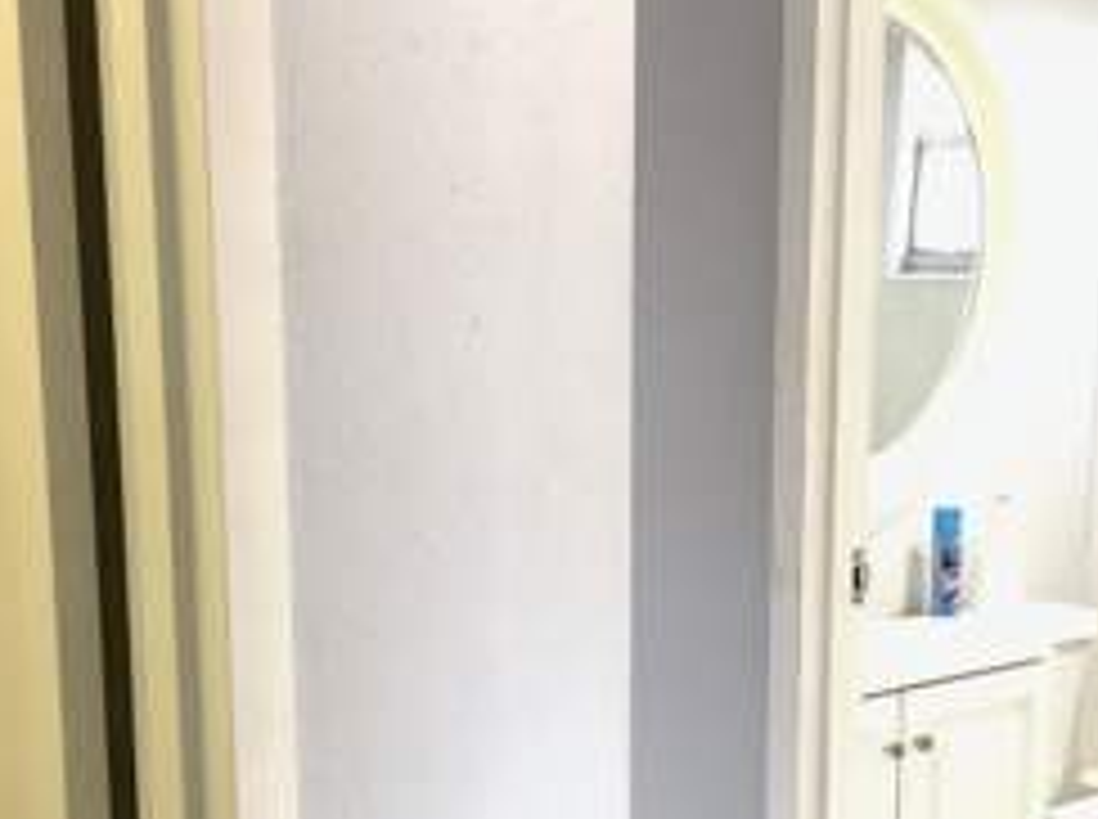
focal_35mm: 61
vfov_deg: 23.5
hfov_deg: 31.7
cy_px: 691
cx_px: 450
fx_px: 1931
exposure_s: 1/60
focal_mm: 3.3
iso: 160
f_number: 2.4
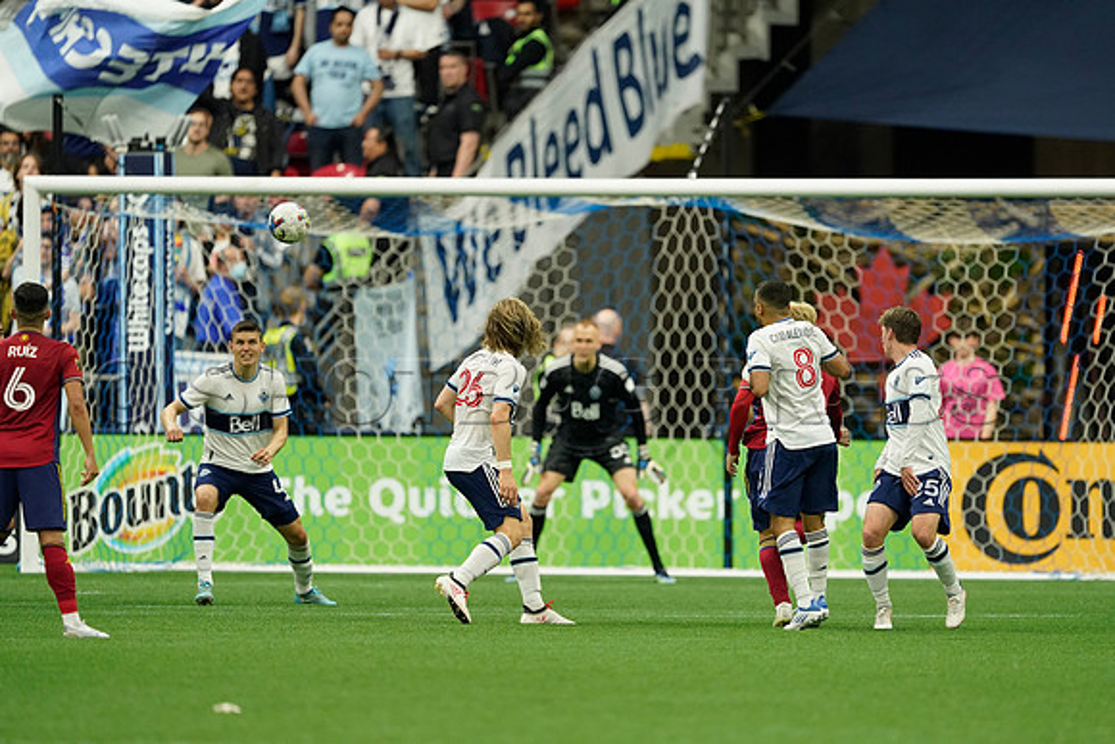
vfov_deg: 2.3
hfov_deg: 3.4
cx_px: 558
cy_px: 372
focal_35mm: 600
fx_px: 18587
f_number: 4
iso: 4000
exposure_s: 1/2000
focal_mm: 600
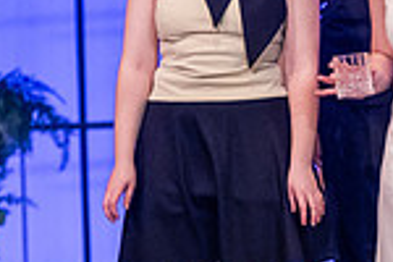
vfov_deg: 2.5
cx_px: 390
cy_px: 54
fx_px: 5905
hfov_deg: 3.8
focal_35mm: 541
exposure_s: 1/200
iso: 3200
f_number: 3.2
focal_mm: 140
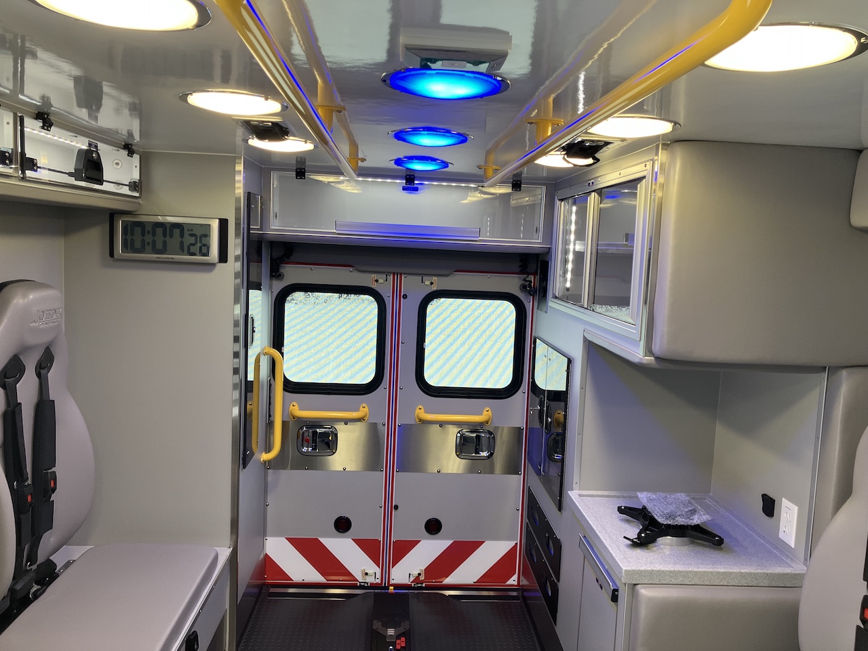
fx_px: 702
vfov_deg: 49.7
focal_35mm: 28
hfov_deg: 63.4
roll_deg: -2.1
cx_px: 434
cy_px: 326
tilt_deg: -2.4
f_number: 1.8
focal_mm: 3.99
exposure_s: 1/121
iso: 40
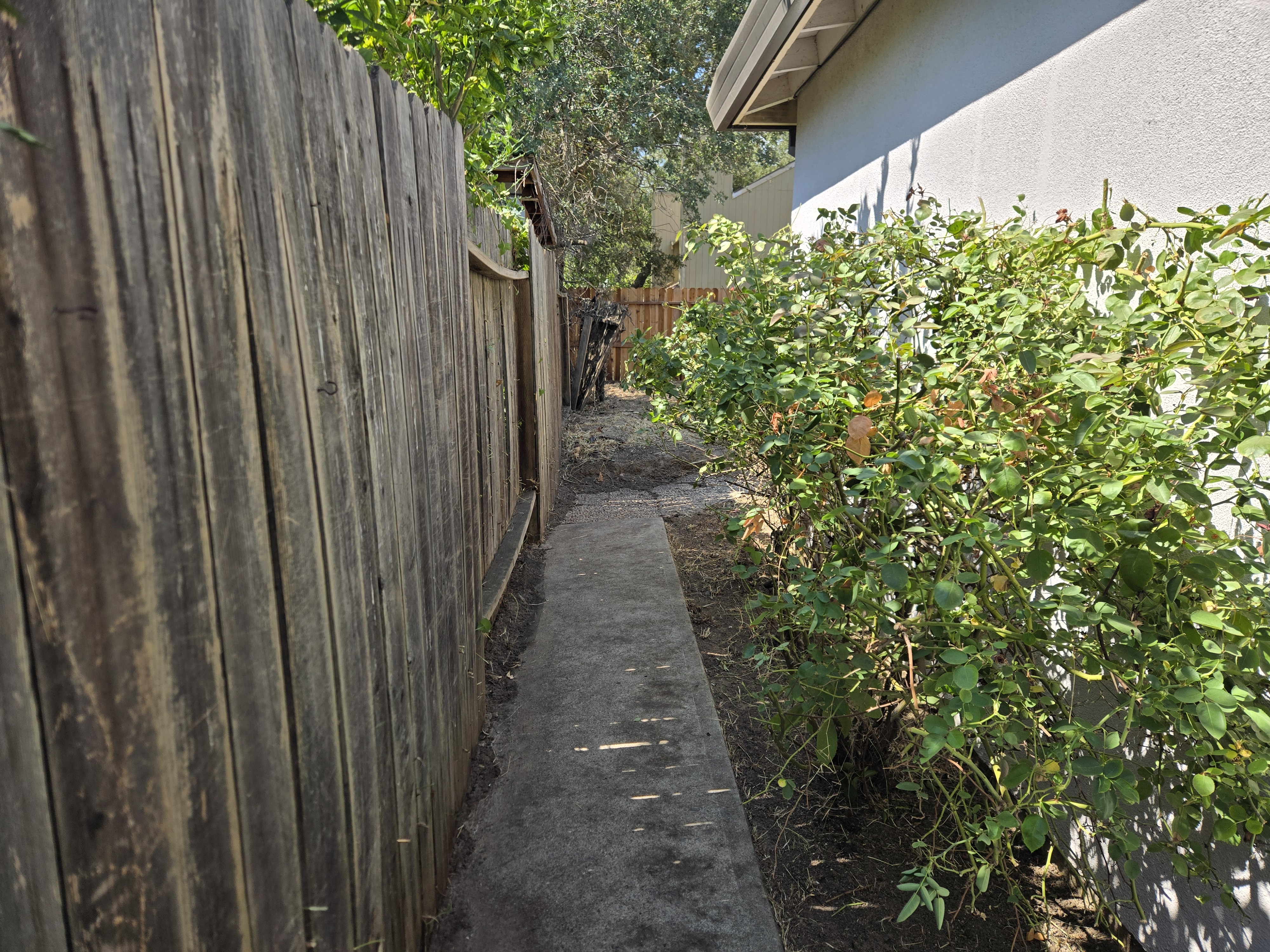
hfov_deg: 73.9
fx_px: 844
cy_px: 476
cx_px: 635
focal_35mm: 23
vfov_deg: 58.9
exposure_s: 1/1096
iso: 25
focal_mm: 5.4
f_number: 1.8
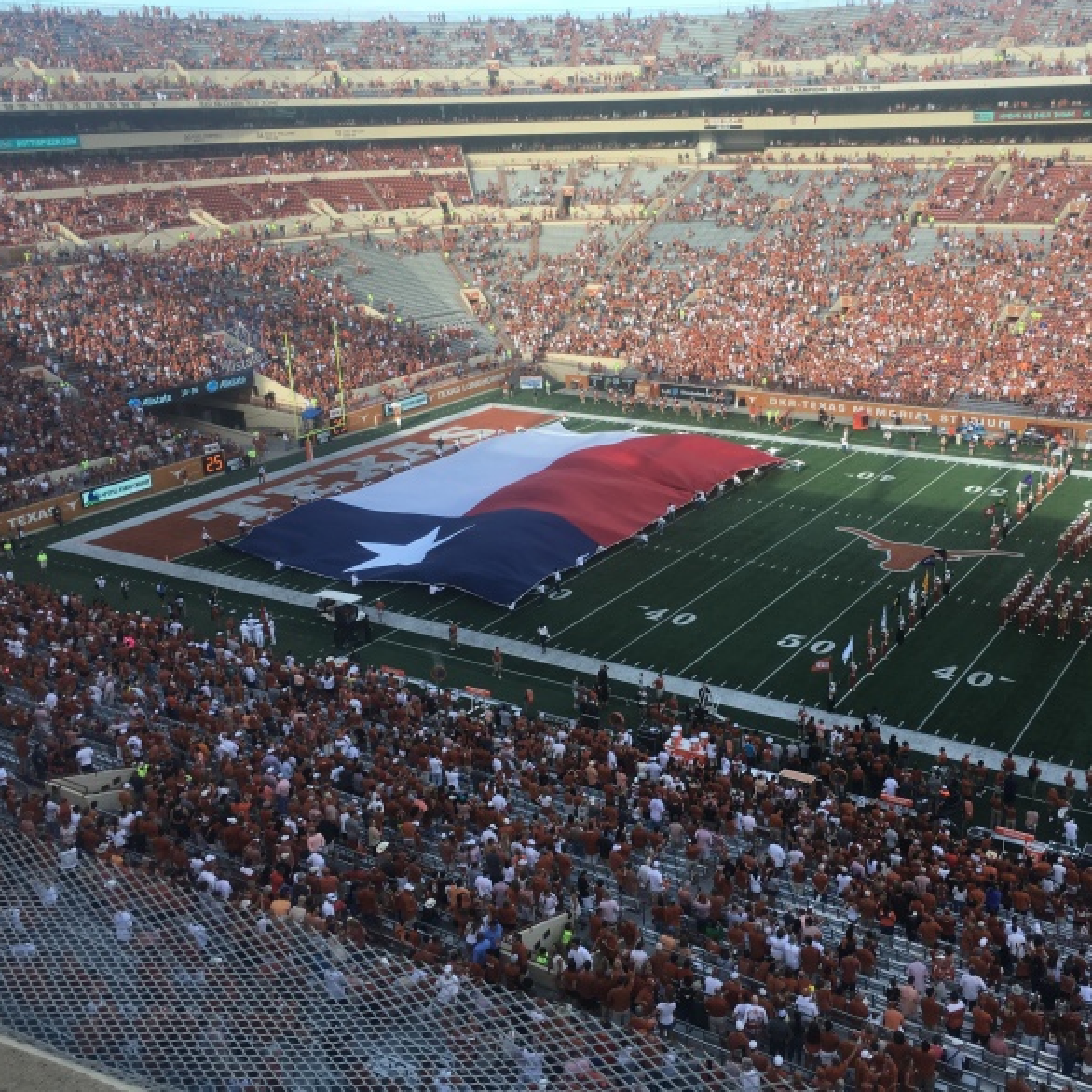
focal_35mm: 35
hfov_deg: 46.9
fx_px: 1249
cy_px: 535
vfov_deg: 47.2
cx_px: 660
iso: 25
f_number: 2.2
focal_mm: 4.15
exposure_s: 1/458
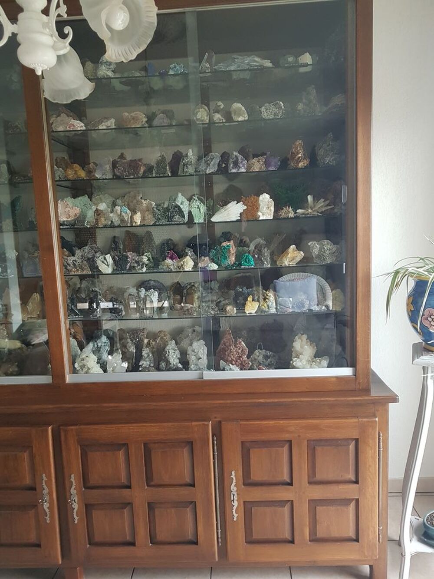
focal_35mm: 26
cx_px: 217
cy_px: 290
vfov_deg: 67.3
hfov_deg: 53.1
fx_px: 435
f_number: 1.7
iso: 100
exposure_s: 1/50
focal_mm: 4.2
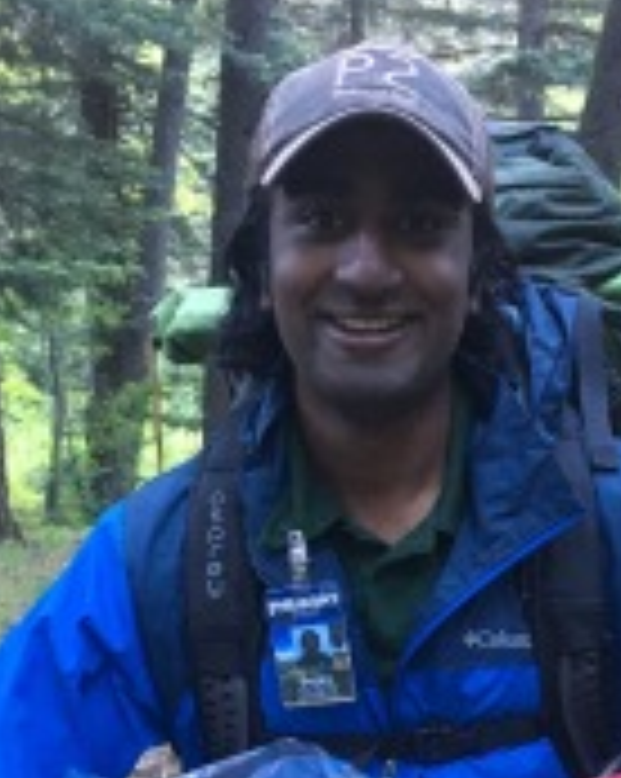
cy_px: 549
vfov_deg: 31.1
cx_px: 382
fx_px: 1381
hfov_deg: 25.3
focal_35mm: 60
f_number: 2.2
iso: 200
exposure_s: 1/30
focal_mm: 4.15
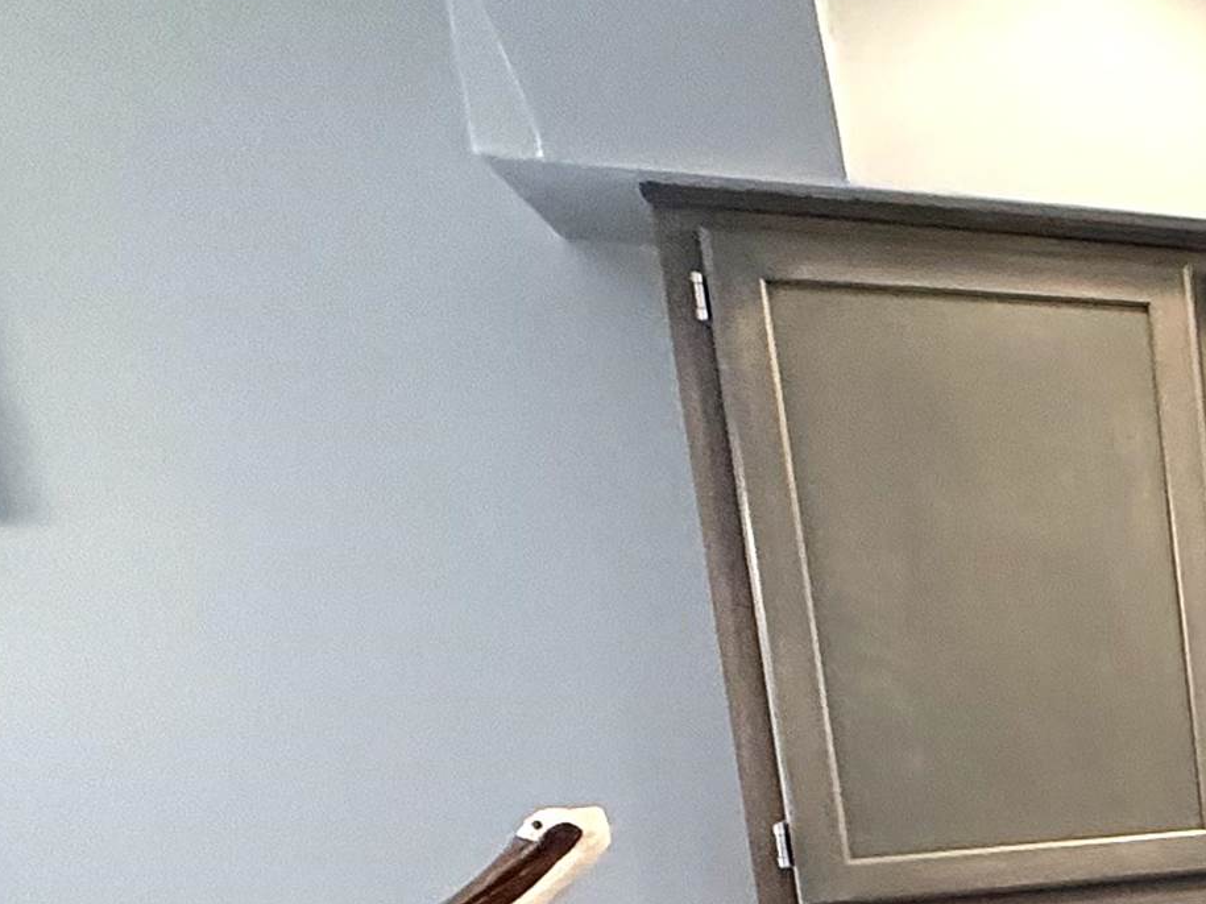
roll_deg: +0.0
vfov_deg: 28.9
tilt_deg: -5.4
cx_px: 1968
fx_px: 1637
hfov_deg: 25.3
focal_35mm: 47
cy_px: 907
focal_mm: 2.22
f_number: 2.2
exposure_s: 1/120
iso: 250
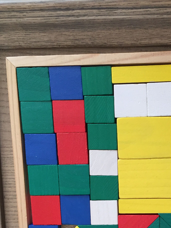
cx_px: 139
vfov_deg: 35.0
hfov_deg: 27.4
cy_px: 199
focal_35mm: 52
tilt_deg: -79.9
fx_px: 343
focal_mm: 4.15
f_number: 2.2
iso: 125
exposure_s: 1/33
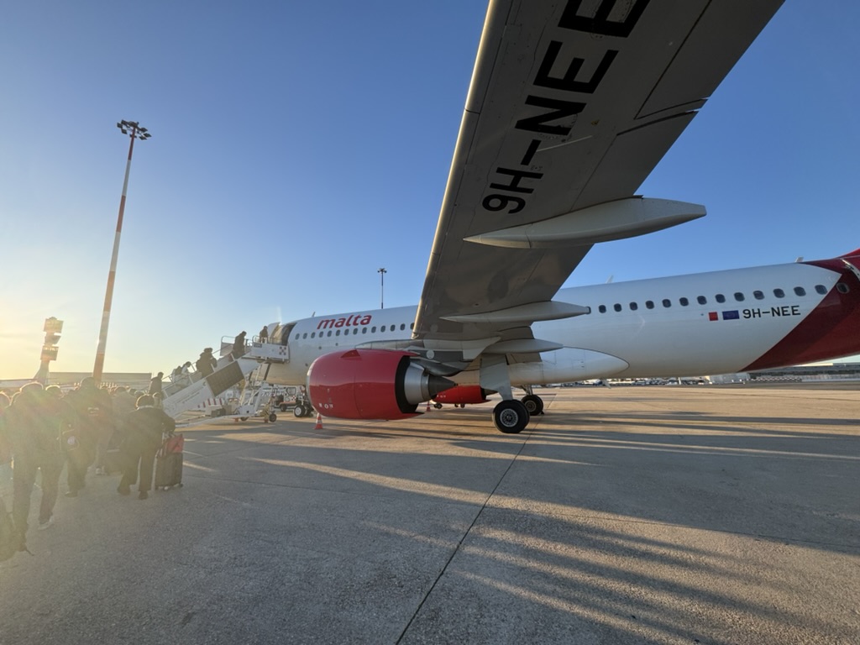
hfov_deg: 102.1
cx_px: 430
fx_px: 348
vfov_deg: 85.7
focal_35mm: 14
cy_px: 322
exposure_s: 1/749
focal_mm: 2.22
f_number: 2.2
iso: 40
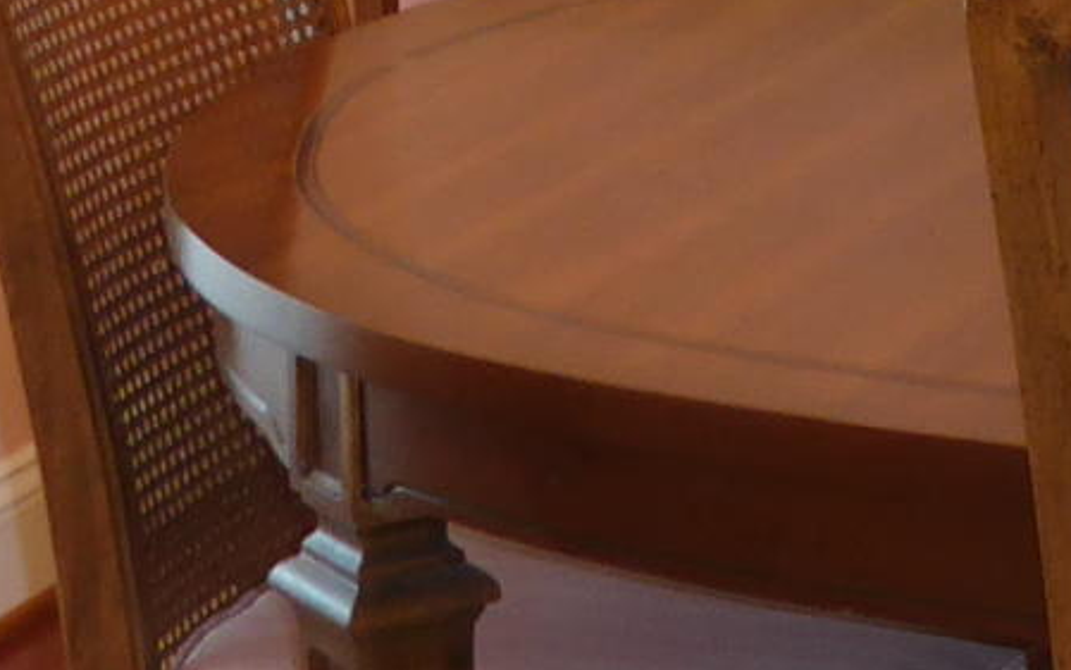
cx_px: 935
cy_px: -343
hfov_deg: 12.2
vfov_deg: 7.6
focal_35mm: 170
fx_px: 4964
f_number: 3.3
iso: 100
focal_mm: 4.3
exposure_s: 1/10
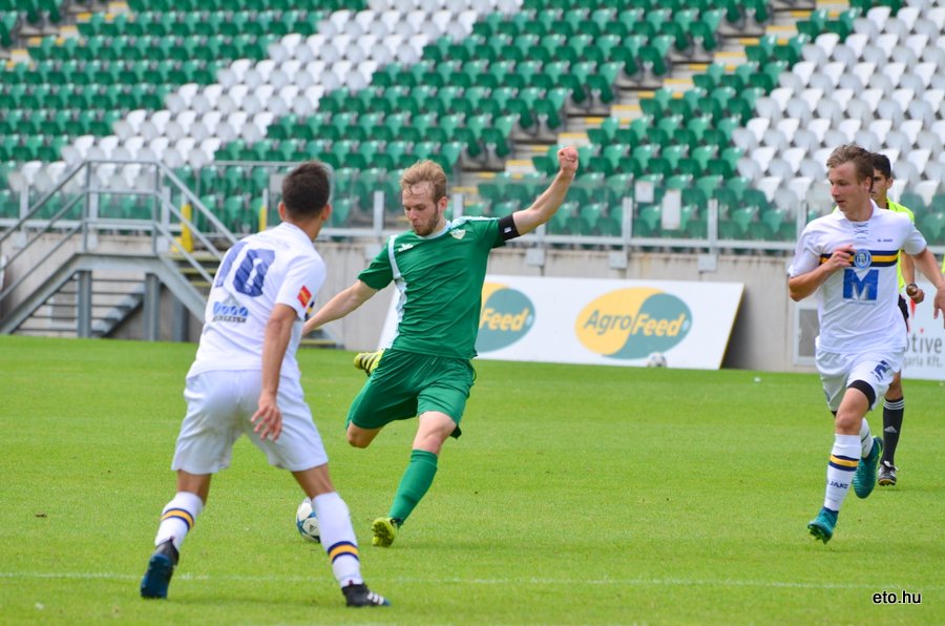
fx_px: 8251
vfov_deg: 4.3
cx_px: 472
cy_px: 313
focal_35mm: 315
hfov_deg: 6.6
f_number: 5.3
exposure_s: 1/2000
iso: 500
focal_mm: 210
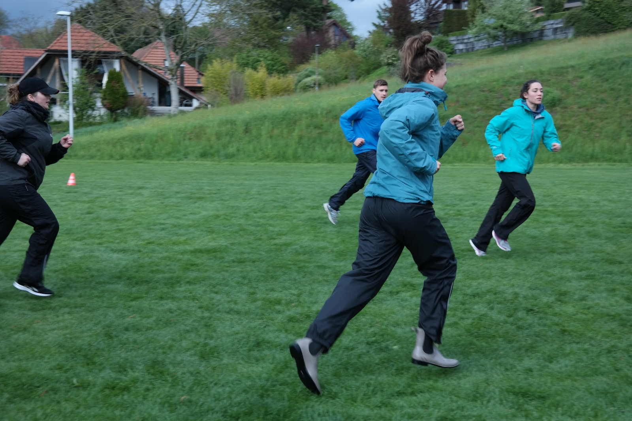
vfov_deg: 21.2
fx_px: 1123
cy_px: 210
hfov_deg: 31.4
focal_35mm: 64
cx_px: 316
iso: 100
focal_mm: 42
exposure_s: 1/125
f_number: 6.3
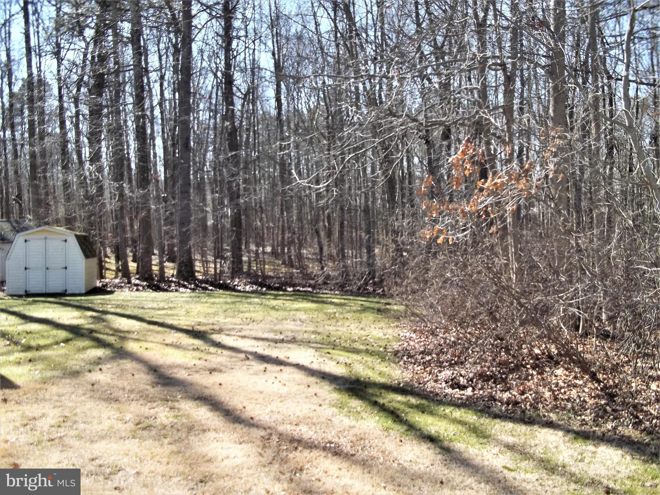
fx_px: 610
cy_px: 248
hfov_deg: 56.8
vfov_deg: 44.2
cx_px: 330
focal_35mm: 32
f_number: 2.9
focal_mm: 5.7
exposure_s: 1/400
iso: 80
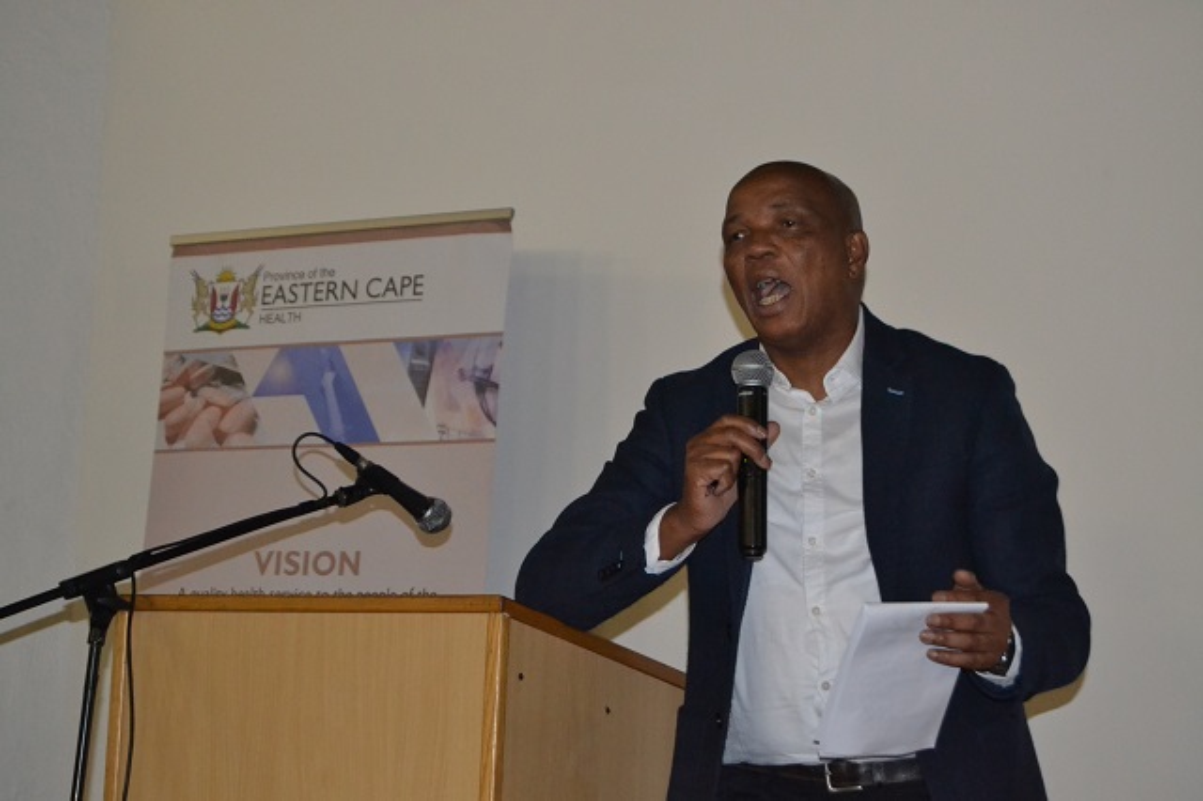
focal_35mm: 82
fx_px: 2755
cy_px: 400
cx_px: 602
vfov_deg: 16.5
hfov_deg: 24.6
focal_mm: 55
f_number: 5.6
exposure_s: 1/60
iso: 3200
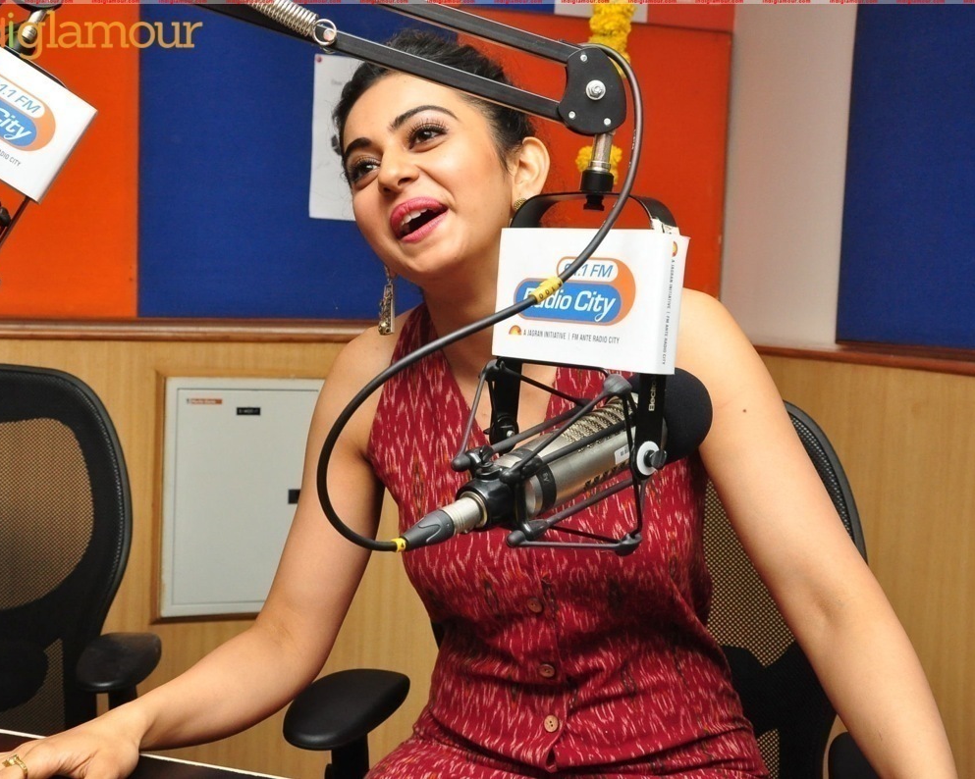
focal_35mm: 51
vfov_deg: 29.7
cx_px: 451
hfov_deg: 36.6
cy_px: 389
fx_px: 1471
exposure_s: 1/125
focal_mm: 30
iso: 1250
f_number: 8
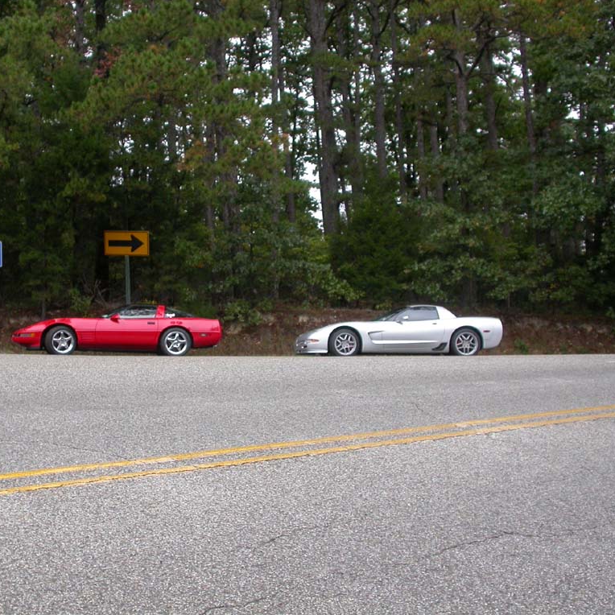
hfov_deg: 37.2
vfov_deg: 37.6
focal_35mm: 45
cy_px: 307
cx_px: 212
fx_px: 905
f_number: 4.2
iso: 100
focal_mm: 7.85
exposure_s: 1/142
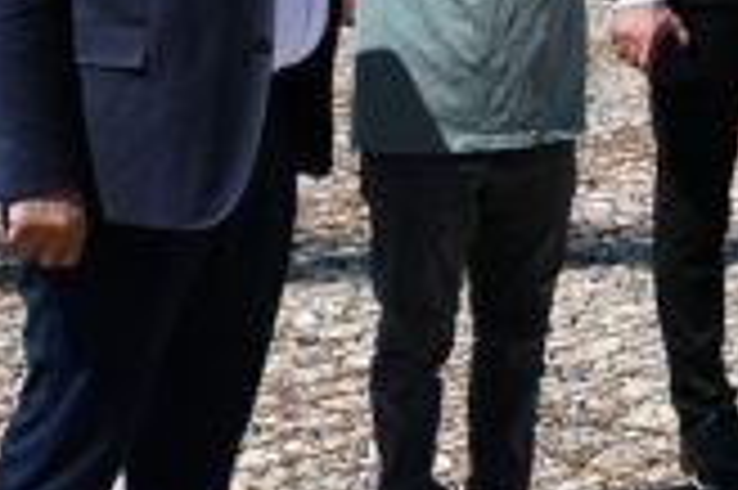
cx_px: 1107
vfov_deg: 8.9
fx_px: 3120
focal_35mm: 152
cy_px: -135
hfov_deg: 12.8
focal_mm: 32.5
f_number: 11
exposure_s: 1/200
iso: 100
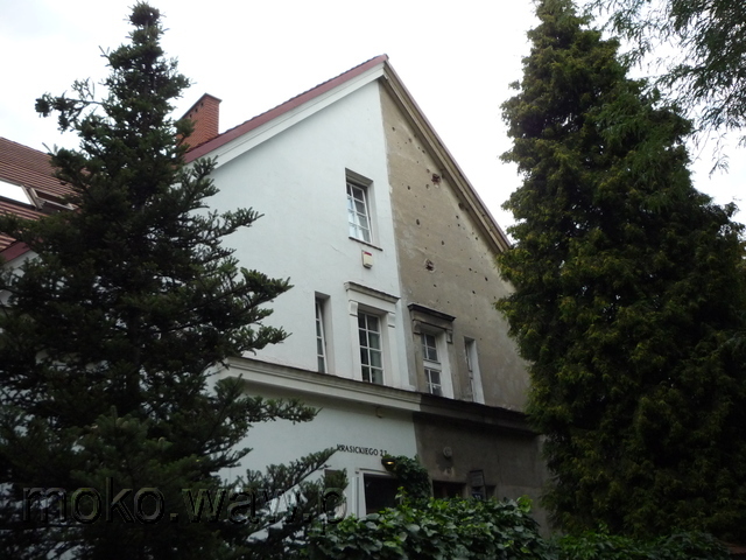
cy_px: 280
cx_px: 373
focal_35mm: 32
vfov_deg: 44.2
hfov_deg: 56.8
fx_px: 690
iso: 250
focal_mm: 5.2
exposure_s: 1/250
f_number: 3.5
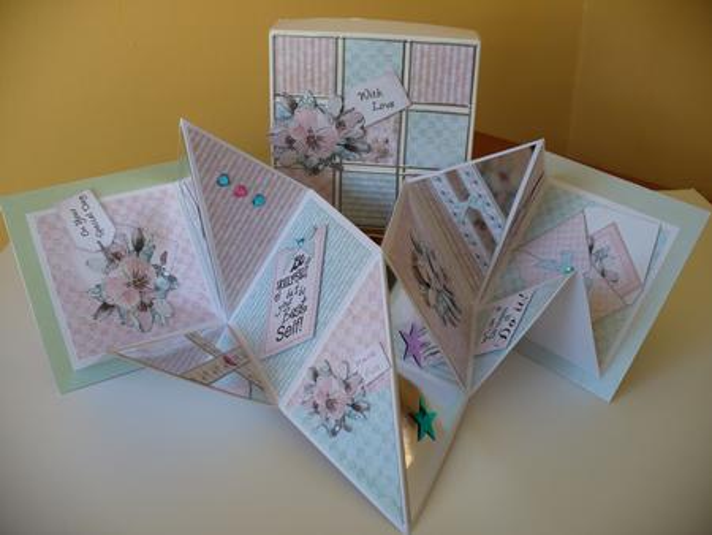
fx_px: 761
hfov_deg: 50.1
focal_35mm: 37
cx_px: 356
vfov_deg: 38.7
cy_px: 268
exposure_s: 1/60
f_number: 2.8
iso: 64
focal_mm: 6.1
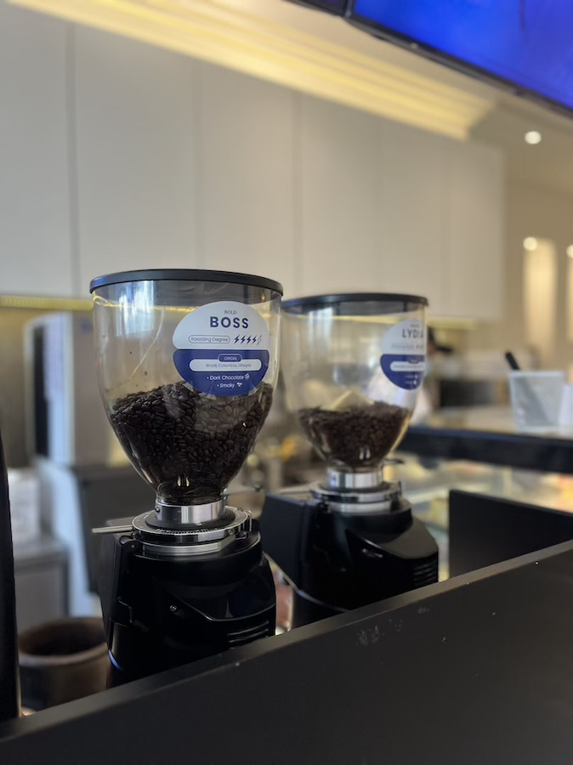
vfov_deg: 67.3
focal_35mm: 26
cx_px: 286
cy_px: 382
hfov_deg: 53.0
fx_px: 574
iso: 125
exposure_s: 1/50
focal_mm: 5.1
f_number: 1.6
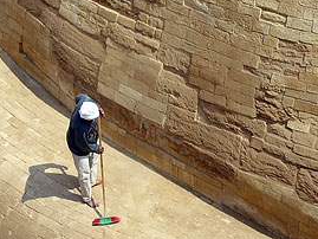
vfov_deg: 8.8
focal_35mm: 169
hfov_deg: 11.7
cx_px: 93
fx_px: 1553
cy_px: 91
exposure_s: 1/400
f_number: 6.6
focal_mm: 15.6
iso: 50
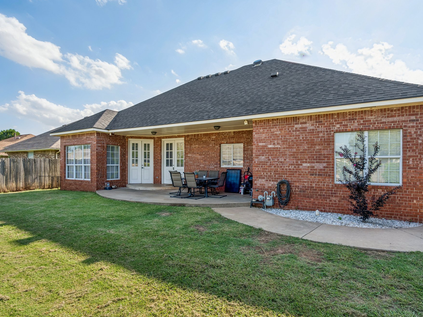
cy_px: 160
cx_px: 227
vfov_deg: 71.6
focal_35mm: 18
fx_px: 220
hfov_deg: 87.6
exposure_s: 1/250
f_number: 8
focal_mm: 16
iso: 200
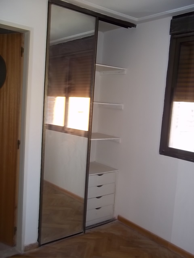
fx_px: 269
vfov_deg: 51.4
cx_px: 97
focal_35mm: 36
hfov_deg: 39.7
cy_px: 129
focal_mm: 6.5
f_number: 3.1
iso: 80
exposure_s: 1/30
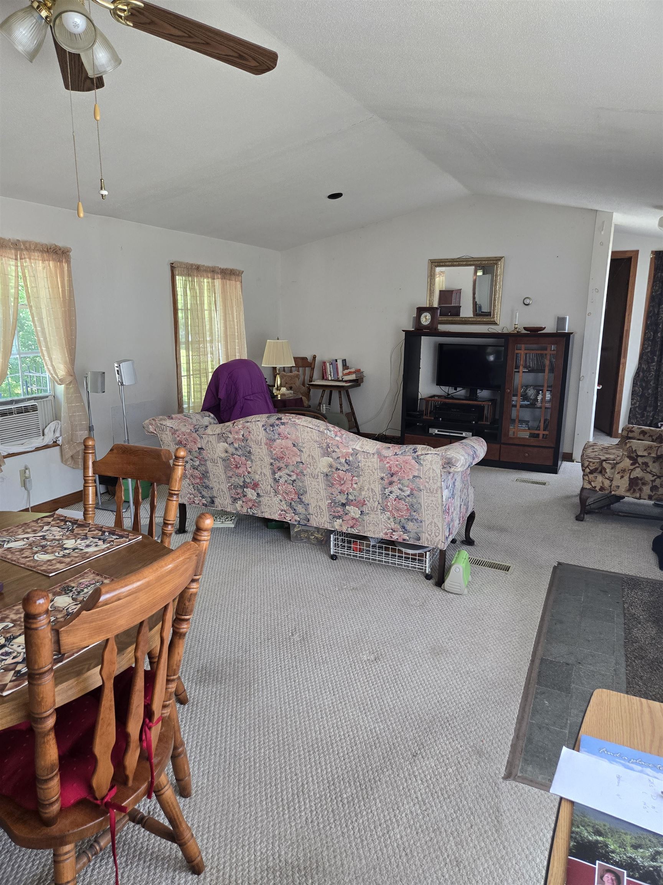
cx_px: 332
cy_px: 442
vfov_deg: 73.9
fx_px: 587
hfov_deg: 58.9
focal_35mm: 23
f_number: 1.8
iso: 200
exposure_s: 1/180
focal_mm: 5.4
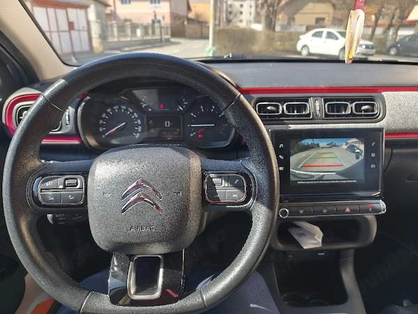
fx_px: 278
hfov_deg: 73.9
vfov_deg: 58.9
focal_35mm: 23
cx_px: 209
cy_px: 157
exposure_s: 1/100
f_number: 1.65
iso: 200
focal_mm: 6.19
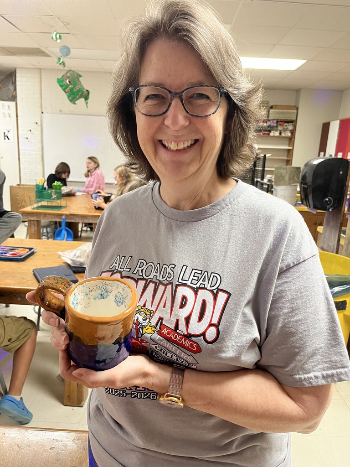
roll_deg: -2.9
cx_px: 175
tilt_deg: -11.7
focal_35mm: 26
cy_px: 234
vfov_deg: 67.3
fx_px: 351
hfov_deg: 53.1
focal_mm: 5.1
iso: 160
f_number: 1.6
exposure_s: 1/60
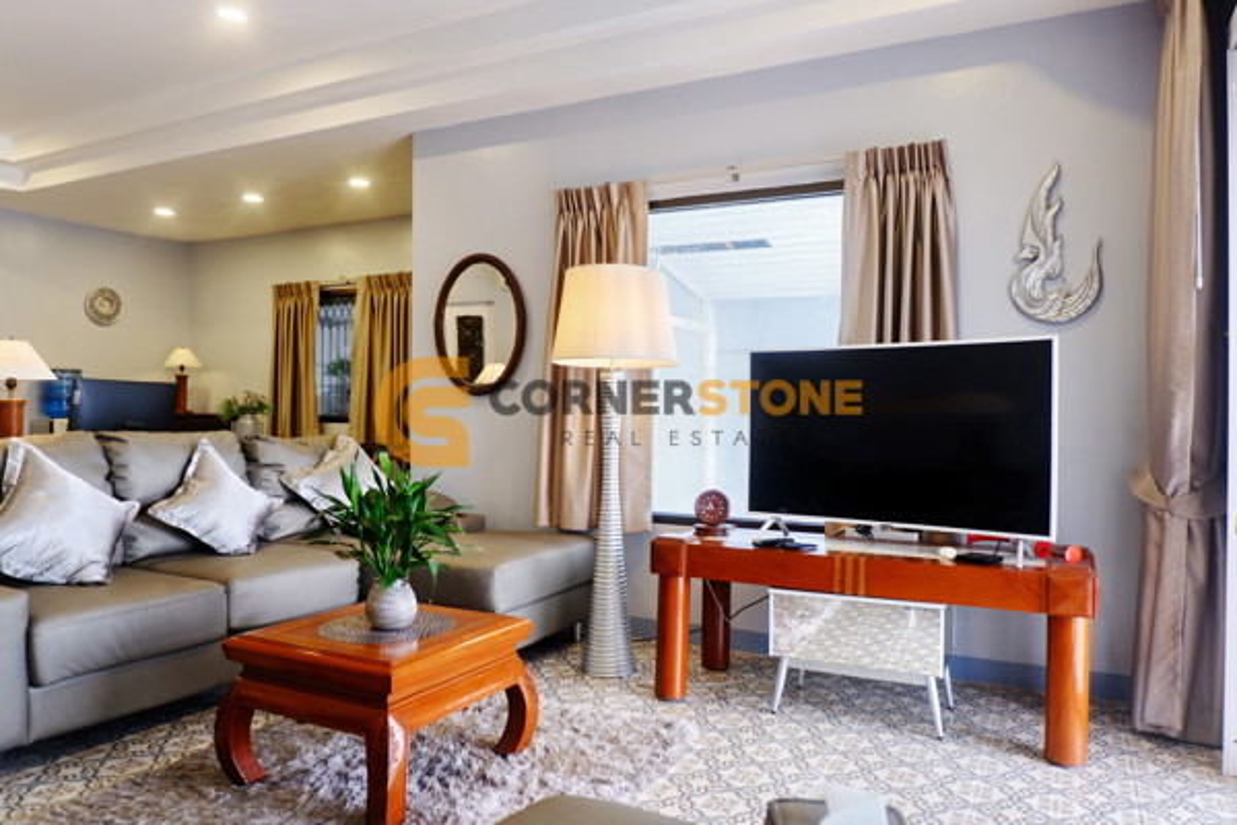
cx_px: 618
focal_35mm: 24
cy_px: 412
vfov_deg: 53.1
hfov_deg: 73.7
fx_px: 825
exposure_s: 1/60
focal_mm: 16
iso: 200
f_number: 3.5
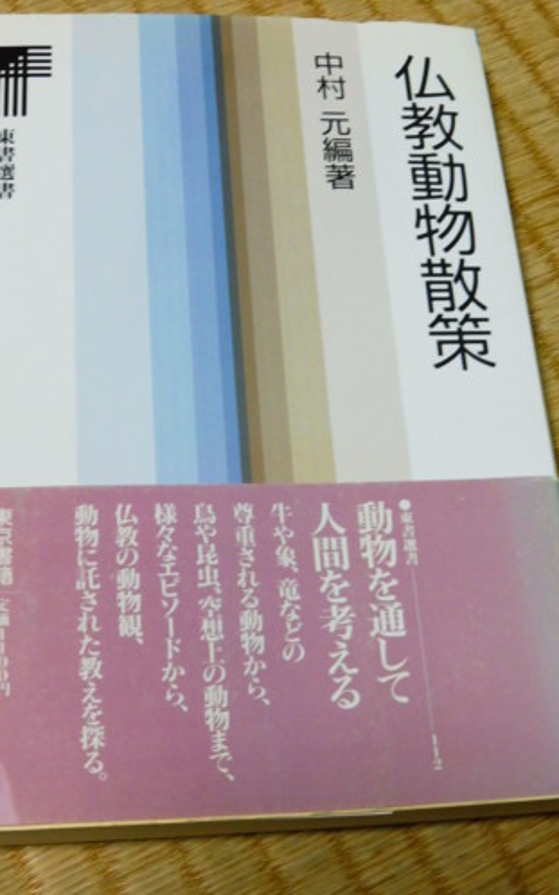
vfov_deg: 33.5
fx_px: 1488
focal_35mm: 61
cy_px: 428
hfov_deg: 21.3
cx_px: 246
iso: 400
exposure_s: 1/13
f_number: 4.6
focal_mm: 9.7
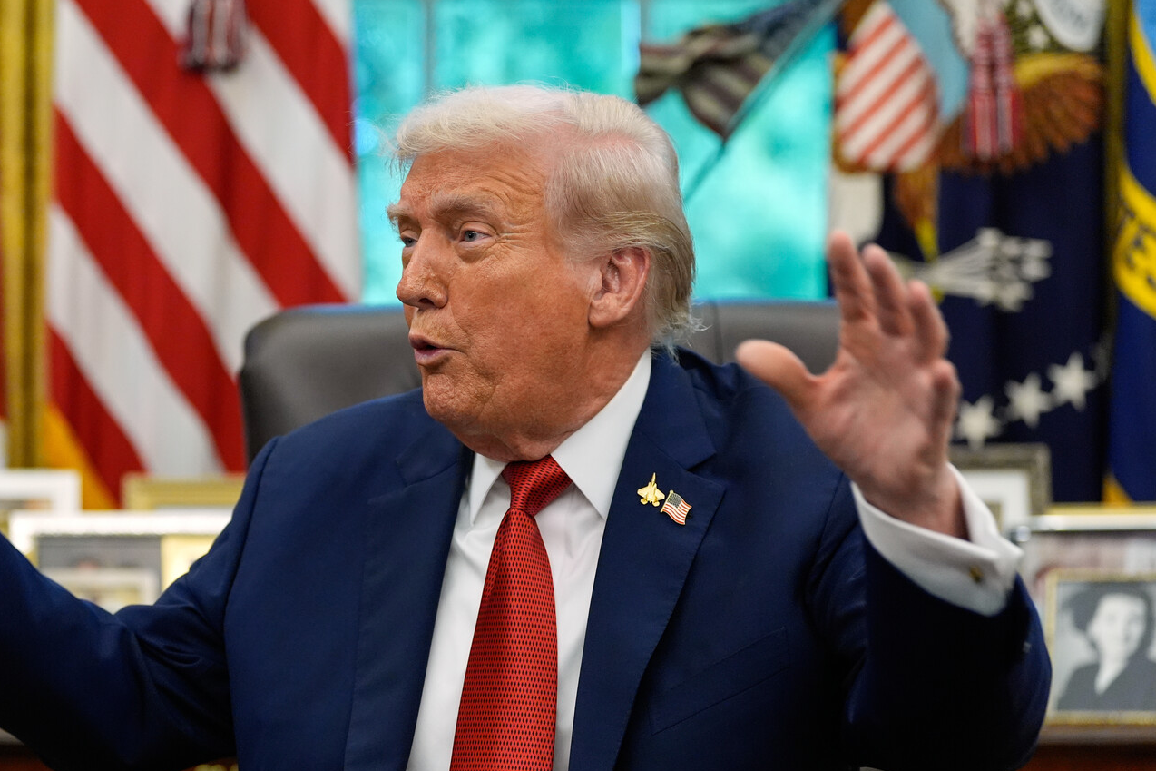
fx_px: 3307
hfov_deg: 19.8
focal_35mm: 103
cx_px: 446
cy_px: 446
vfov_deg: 13.3
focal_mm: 82
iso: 3200
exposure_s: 1/400
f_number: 2.8
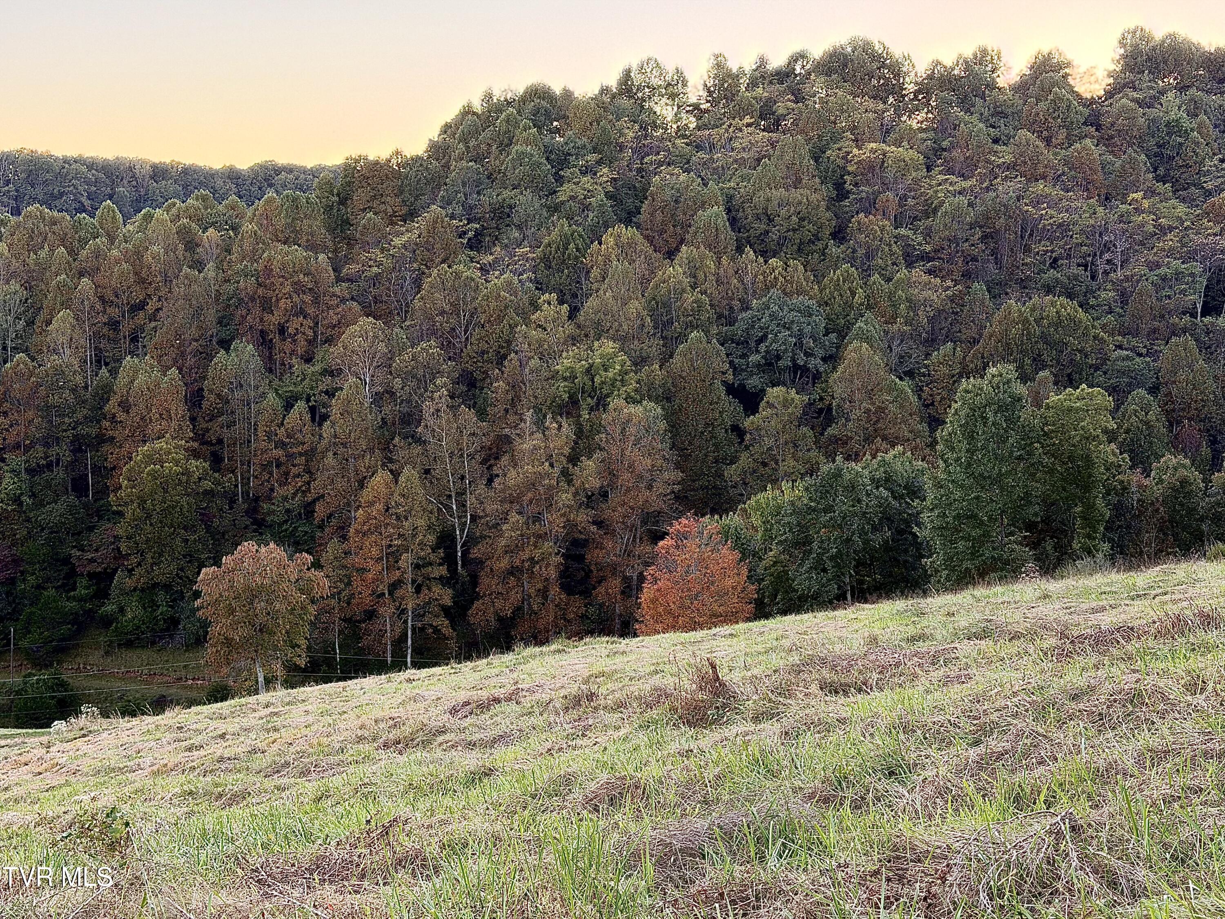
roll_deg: -0.3
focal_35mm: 48
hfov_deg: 39.7
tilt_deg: -6.9
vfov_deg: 30.3
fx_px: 1699
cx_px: 612
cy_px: 460
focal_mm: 6.76
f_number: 1.78
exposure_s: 1/206
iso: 160
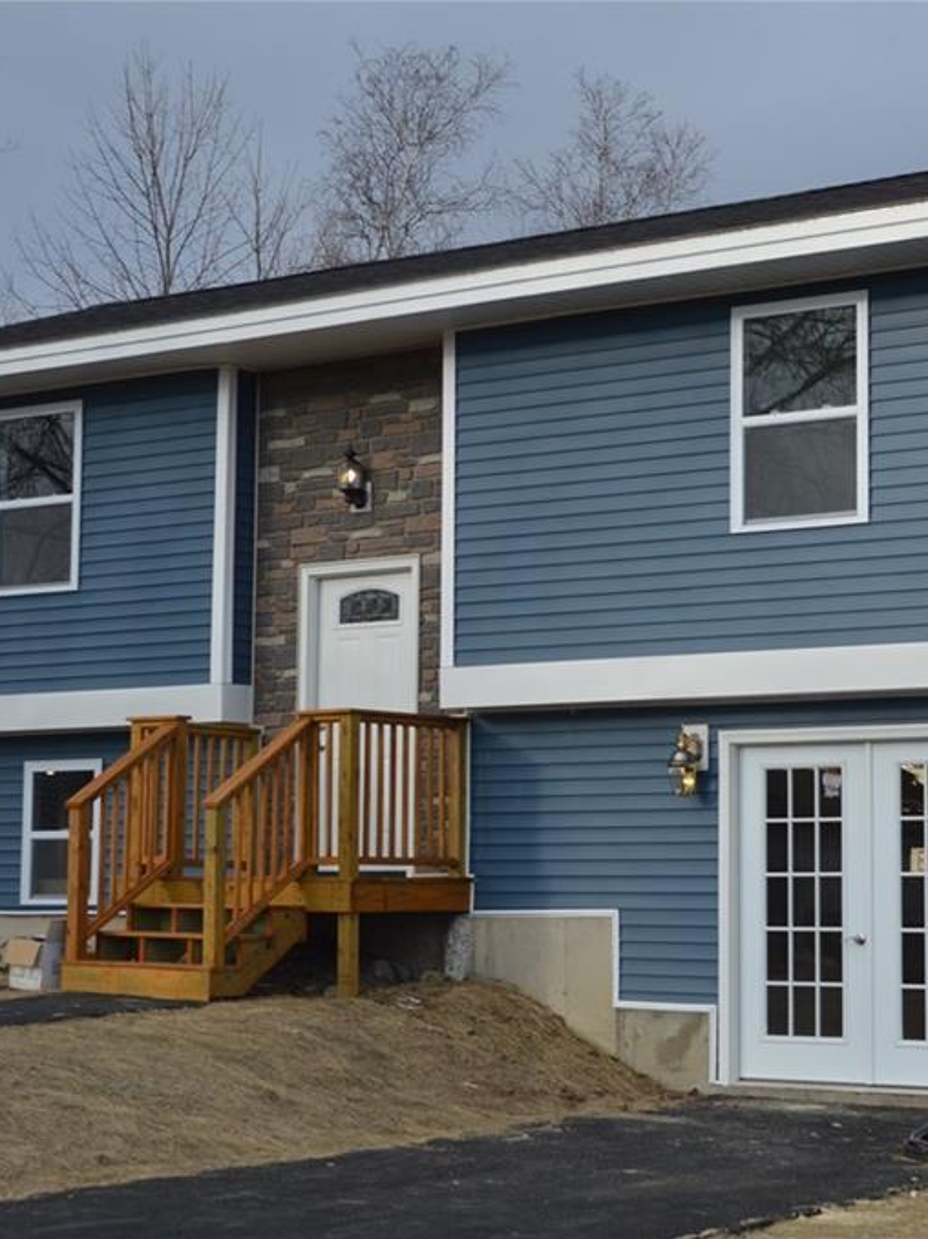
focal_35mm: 74
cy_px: 620
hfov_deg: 19.8
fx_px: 2647
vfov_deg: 26.3
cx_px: 623
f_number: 6.3
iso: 100
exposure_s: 1/160
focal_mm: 34
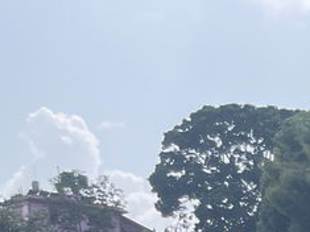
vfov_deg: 9.7
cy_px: 544
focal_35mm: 136
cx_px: 788
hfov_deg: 11.5
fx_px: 1217
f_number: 1.6
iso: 32
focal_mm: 5.1
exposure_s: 1/1642
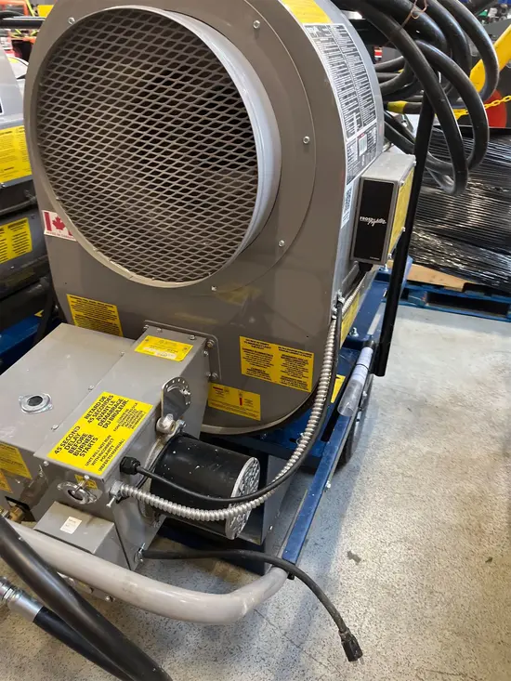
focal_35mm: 26
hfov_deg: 53.1
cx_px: 256
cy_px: 340
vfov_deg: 67.3
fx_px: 512
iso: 250
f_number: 1.6
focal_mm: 5.1
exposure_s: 1/60
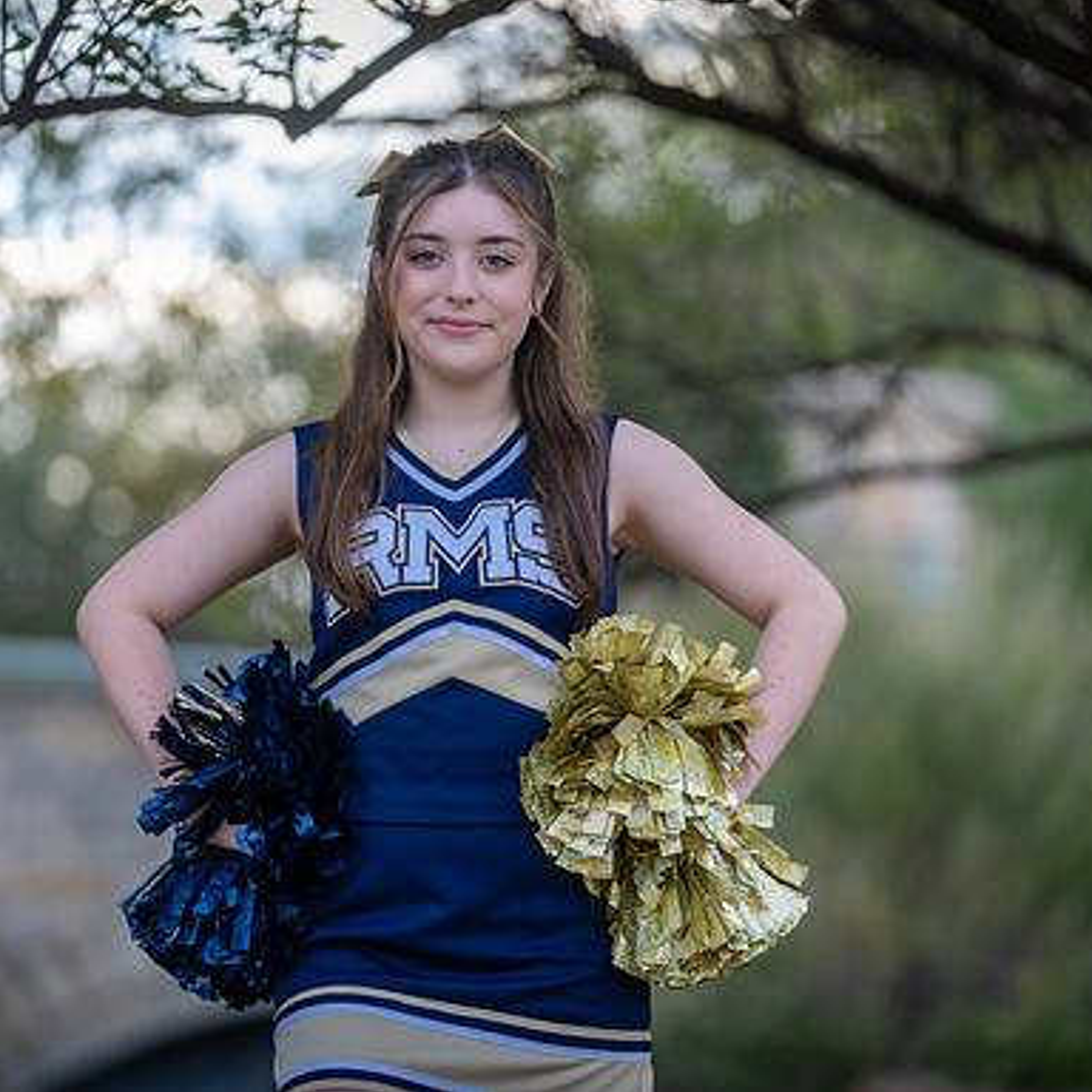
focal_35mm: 176
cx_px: 481
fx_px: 6282
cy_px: 545
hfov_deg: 9.9
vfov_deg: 9.9
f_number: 2.8
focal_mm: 137
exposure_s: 1/320
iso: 160
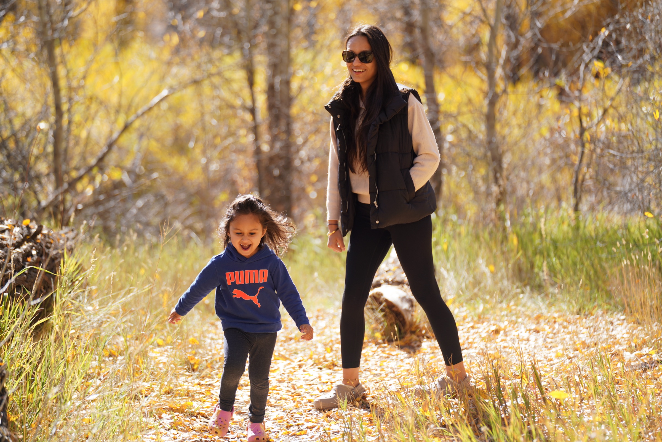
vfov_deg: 9.9
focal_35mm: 138
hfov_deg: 14.9
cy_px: 221
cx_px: 331
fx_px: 2538
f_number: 2.8
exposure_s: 1/640
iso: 100
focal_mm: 138
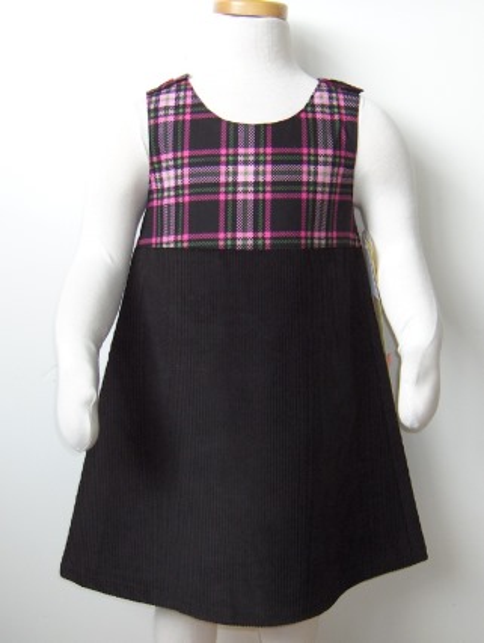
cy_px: 322
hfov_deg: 36.9
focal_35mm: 39
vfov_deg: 47.8
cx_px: 242
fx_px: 725
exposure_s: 1/60
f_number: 2.8
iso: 100
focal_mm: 8
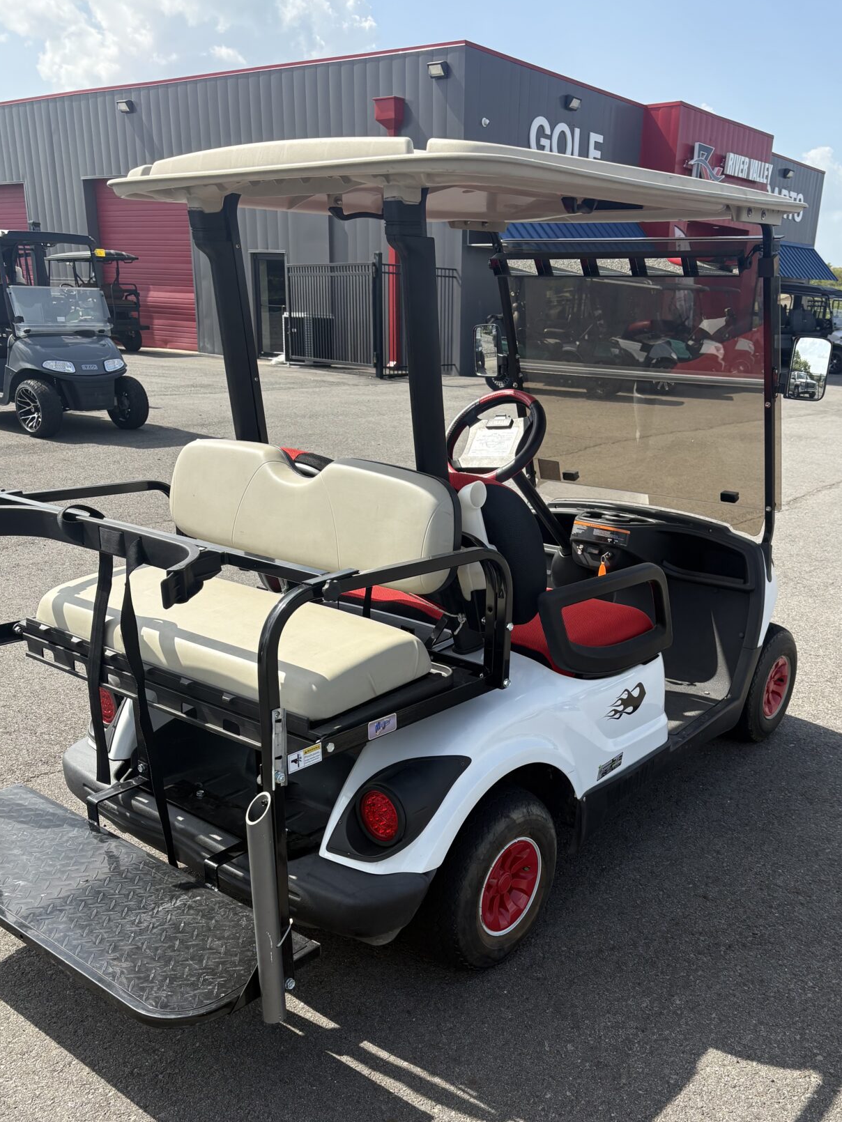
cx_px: 487
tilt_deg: -18.3
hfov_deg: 45.3
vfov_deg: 58.0
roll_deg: -2.6
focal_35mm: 31
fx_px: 1005
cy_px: 654
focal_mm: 5.96
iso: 50
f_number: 1.6
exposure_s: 1/2208
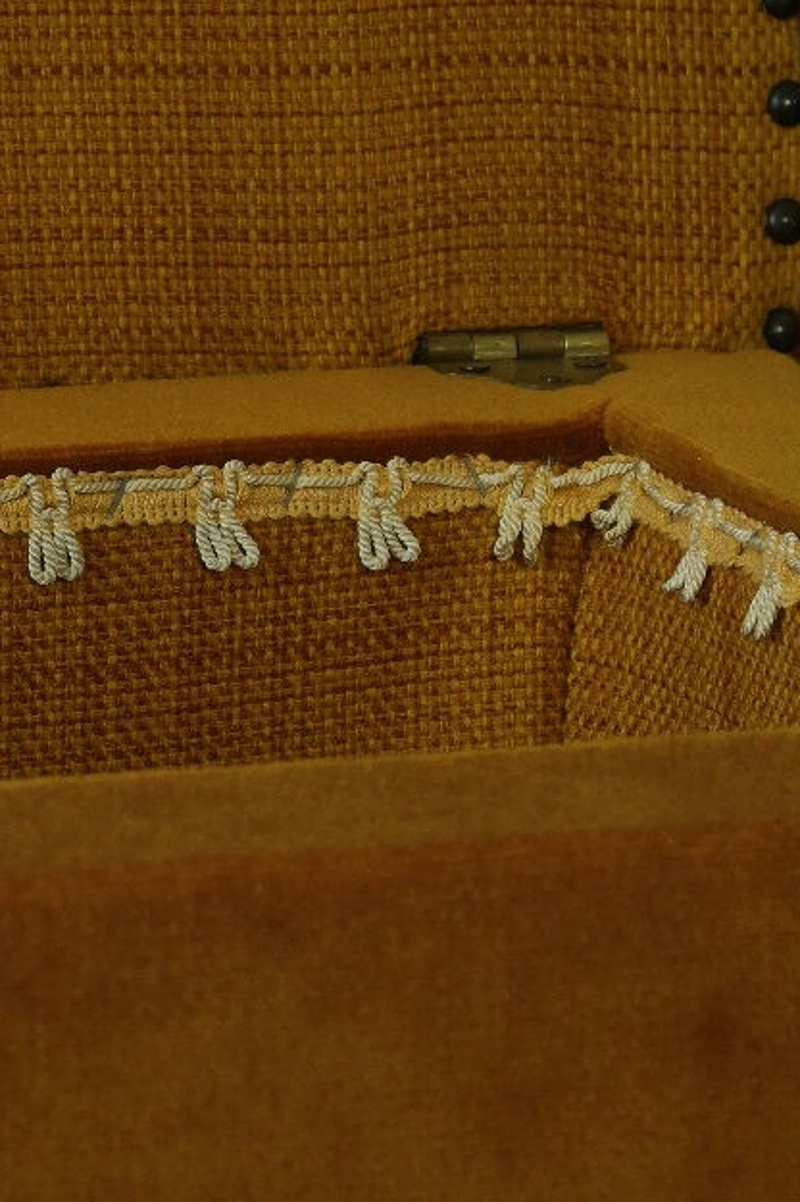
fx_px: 7107
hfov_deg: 6.4
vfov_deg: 9.7
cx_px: 198
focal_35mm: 213
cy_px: 460
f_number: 5.6
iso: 400
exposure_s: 1/30
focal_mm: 50
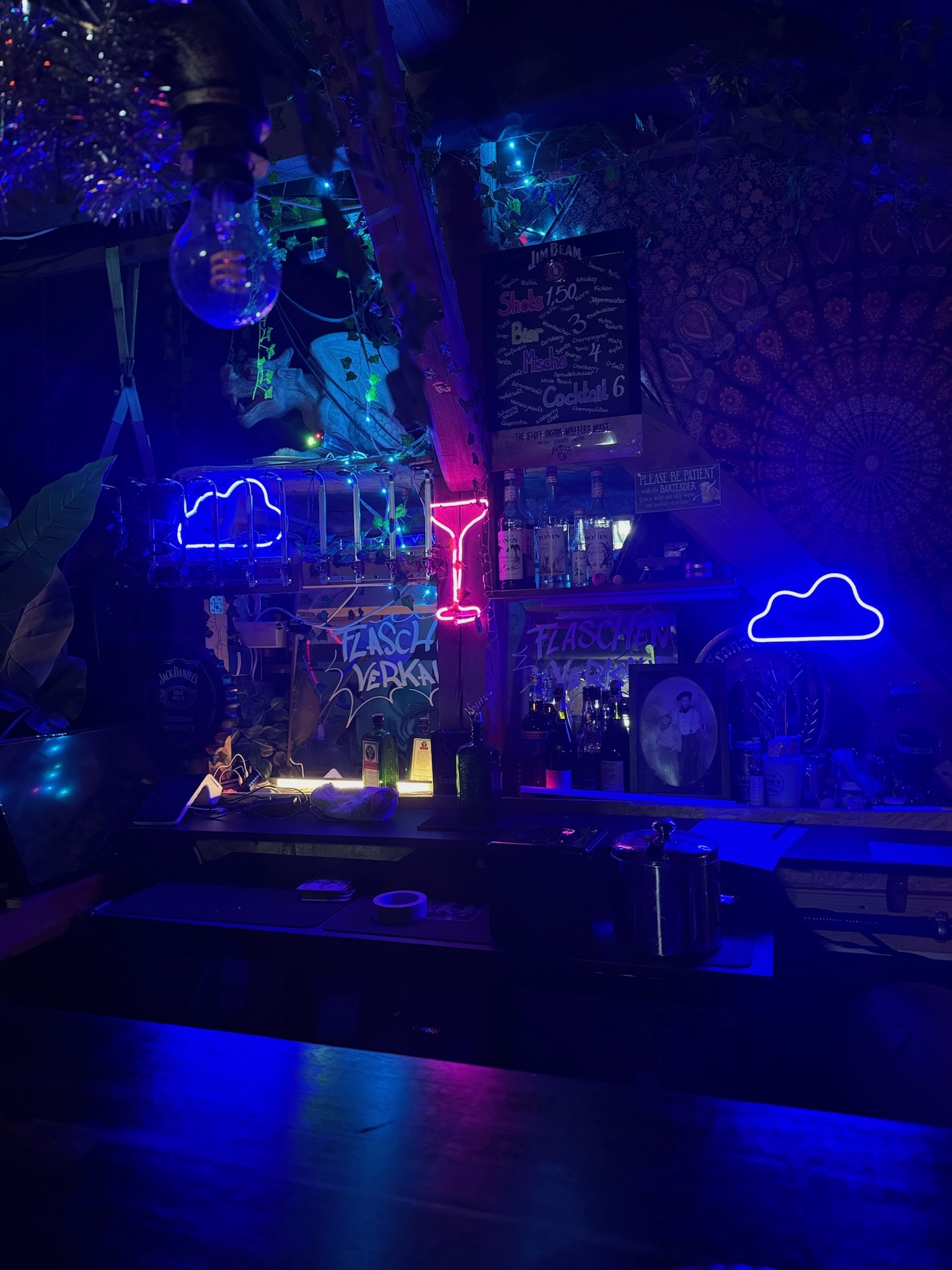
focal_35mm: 24
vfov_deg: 71.6
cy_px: 635
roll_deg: +0.4
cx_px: 476
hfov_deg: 56.8
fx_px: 880
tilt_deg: +0.5
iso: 800
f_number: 1.78
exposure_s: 1/25
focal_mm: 6.76
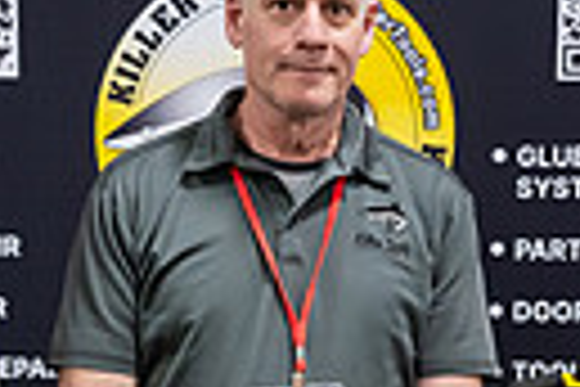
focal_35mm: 124
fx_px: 1998
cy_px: 339
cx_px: 232
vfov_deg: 11.0
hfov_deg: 16.5
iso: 3200
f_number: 3.2
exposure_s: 1/200
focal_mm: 26.5
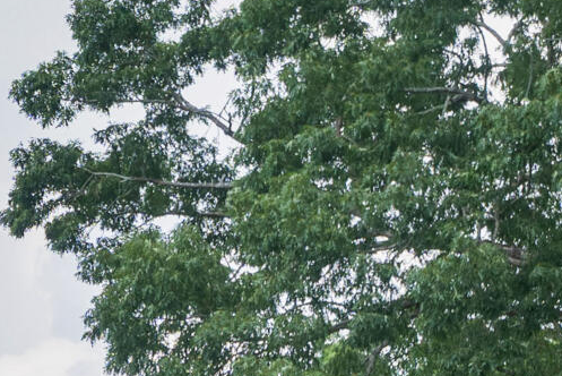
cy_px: 1007
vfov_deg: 6.8
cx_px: -630
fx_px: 2921
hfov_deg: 10.0
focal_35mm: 187
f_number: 7.1
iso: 320
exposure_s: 1/160
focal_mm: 31
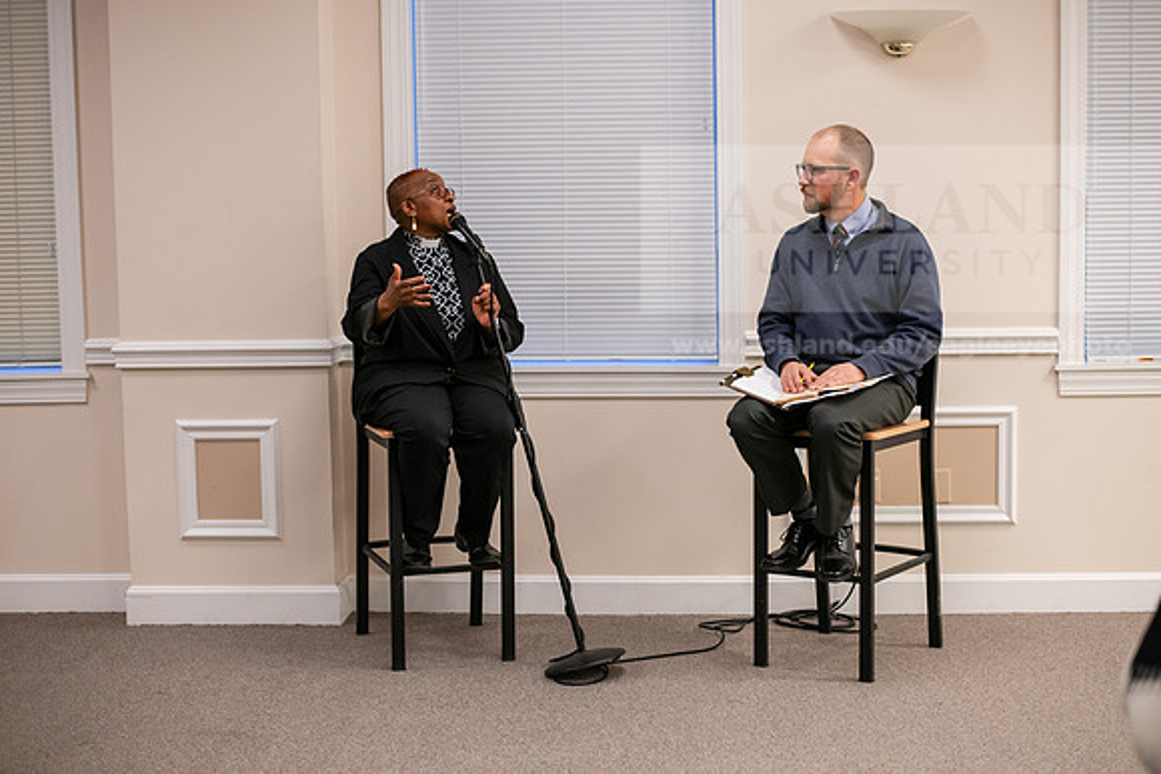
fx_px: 1613
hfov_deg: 39.6
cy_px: 387
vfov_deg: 27.0
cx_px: 580
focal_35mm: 50
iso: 2000
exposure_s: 1/200
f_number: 2.5
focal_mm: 50
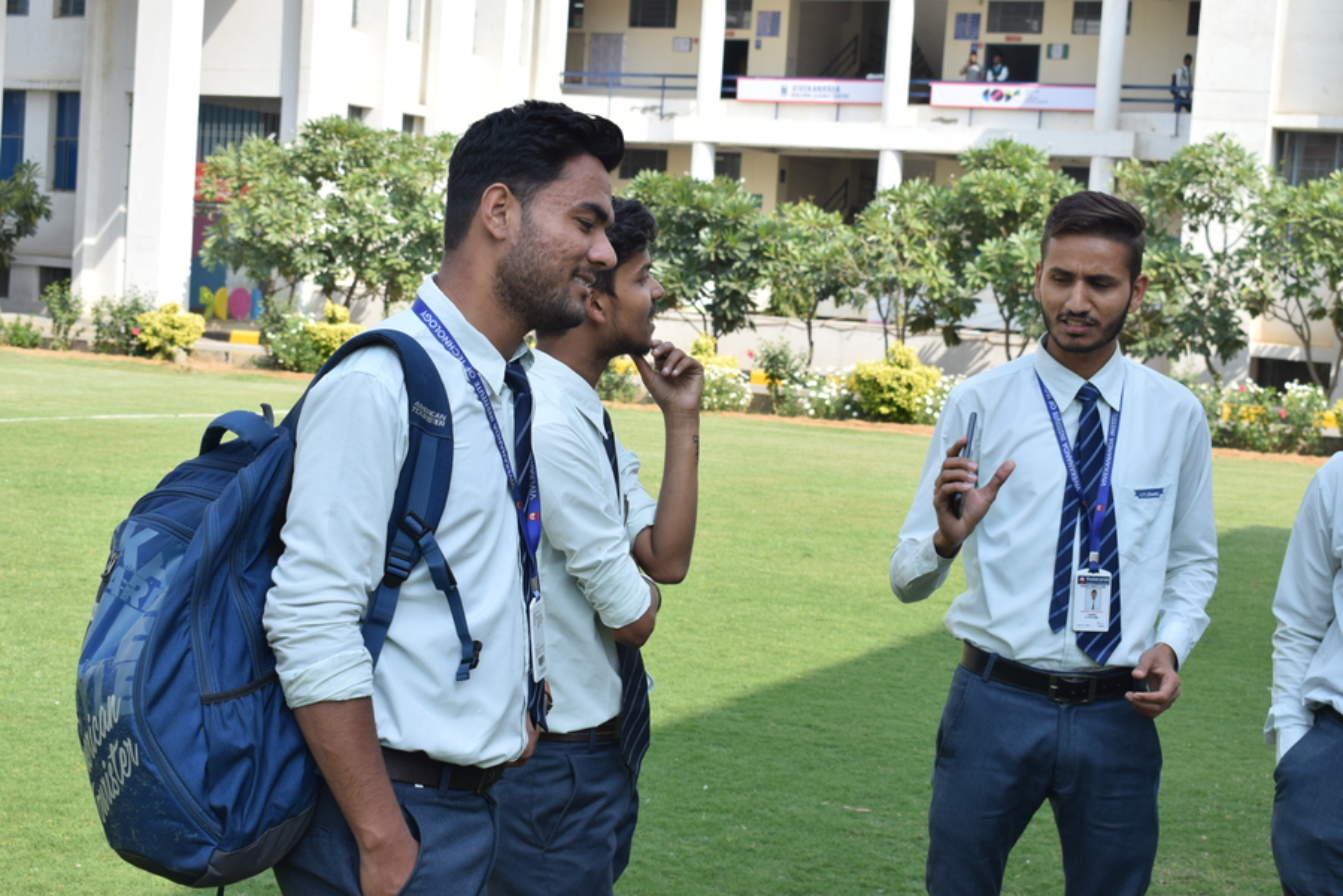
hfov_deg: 35.1
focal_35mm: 57
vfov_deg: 23.8
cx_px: 672
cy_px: 448
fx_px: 2126
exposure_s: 1/320
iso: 200
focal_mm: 38
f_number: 9
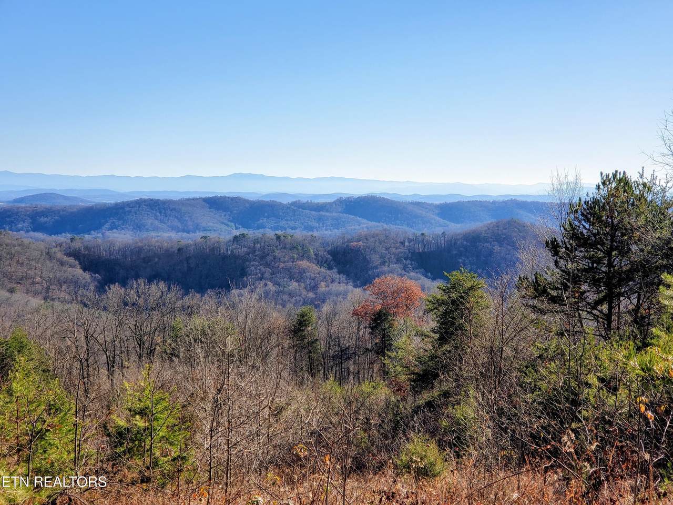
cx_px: 336
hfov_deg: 36.8
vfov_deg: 28.0
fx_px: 1011
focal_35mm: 52
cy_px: 252
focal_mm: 6
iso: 50
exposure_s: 1/701
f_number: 2.4
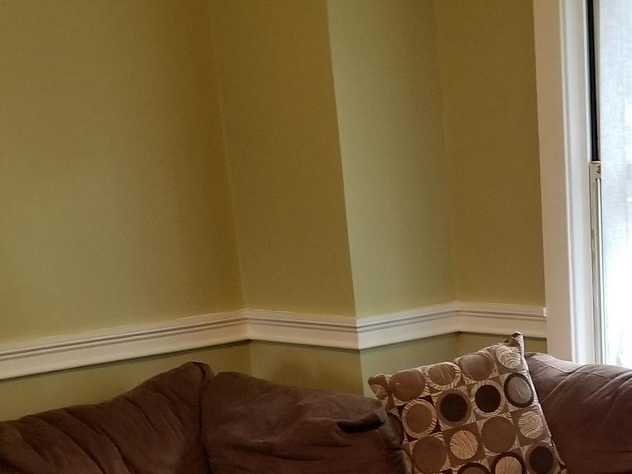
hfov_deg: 26.9
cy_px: 618
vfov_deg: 19.4
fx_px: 1278
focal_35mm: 70
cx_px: 557
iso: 250
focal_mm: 4.25
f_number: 1.7
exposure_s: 1/30
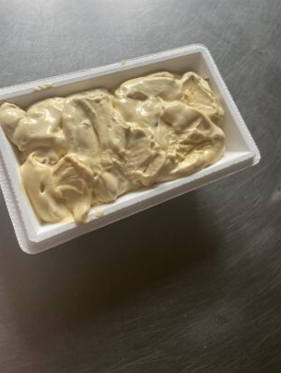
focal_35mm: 32
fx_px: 346
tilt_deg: -65.6
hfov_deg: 44.1
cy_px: 145
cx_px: 124
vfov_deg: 56.3
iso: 80
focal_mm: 4.25
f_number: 1.8
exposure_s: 1/122
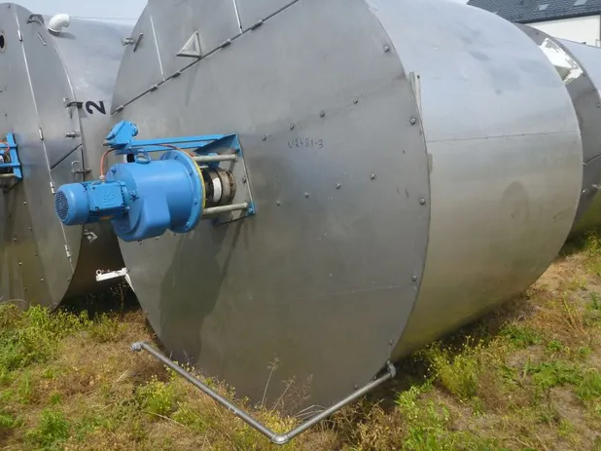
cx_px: 322
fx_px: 590
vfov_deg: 41.6
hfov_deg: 53.9
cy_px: 185
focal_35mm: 34
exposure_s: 1/800
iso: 100
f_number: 3.3
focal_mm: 4.9
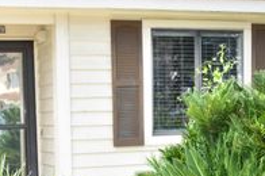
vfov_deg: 14.4
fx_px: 676
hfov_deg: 22.0
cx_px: 73
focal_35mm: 92
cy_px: 205
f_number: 3.8
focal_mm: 24
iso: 100
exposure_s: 1/200
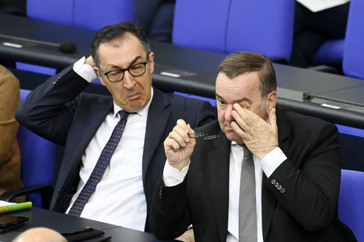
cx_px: 182
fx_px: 5052
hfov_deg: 4.1
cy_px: 121
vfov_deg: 2.7
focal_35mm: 500
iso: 10000
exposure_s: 1/400
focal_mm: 500
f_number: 5.6
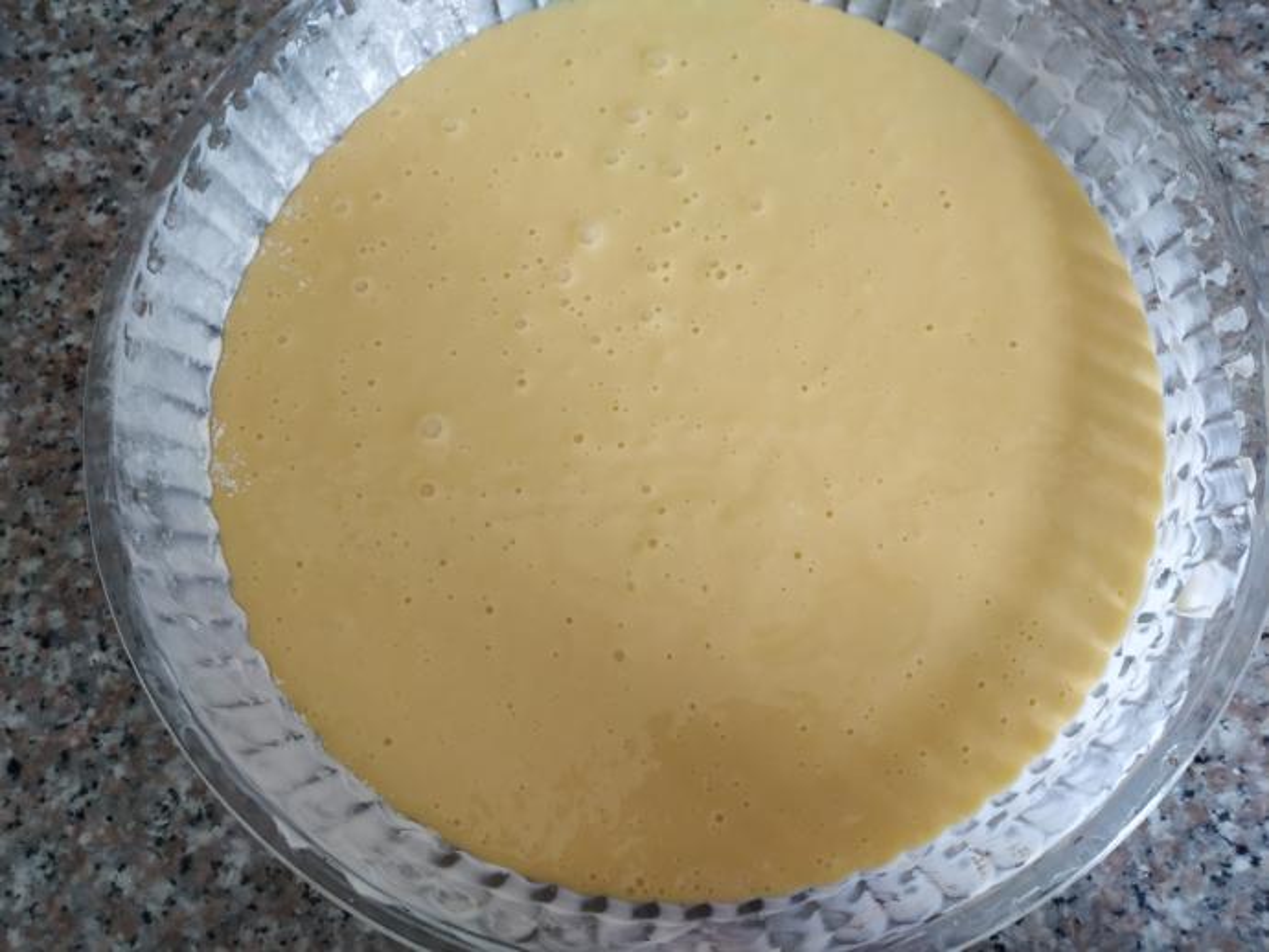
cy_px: 476
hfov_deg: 71.6
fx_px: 880
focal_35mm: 24
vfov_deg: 56.8
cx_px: 634
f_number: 1.9
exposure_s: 1/33
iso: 125
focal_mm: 3.94
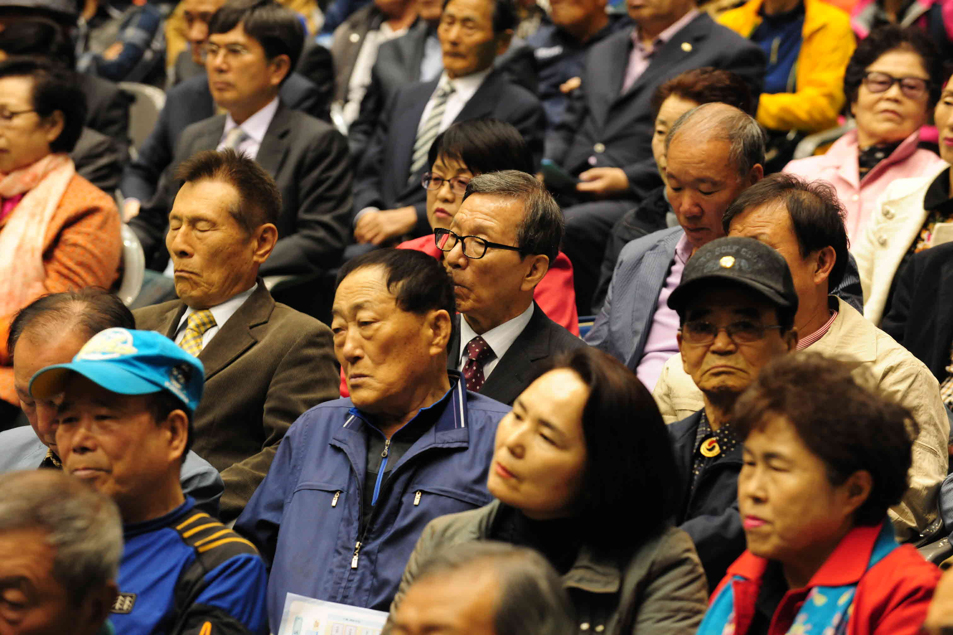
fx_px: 5294
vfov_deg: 6.9
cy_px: 318
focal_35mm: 200
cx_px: 476
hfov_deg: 10.3
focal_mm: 200
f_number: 7.1
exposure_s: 1/60
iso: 1600
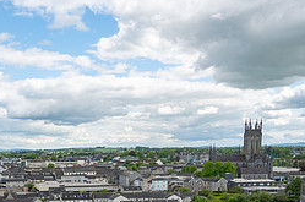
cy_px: 229
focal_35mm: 56
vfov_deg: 22.6
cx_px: 36
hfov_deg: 33.9
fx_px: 474
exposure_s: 1/2500
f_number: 5.6
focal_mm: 24
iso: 500
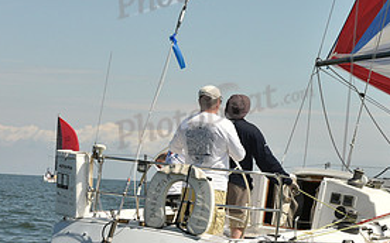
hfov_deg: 13.8
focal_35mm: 150
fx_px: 1593
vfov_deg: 8.7
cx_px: 389
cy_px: 166
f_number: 10
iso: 320
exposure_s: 1/1000
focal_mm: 70
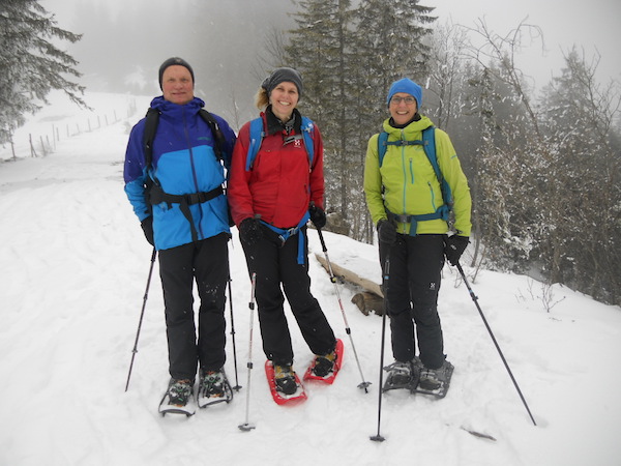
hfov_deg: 65.3
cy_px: 233
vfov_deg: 51.4
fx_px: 484
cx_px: 310
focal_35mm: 27
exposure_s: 1/200
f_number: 3.2
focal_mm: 4.9
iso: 80
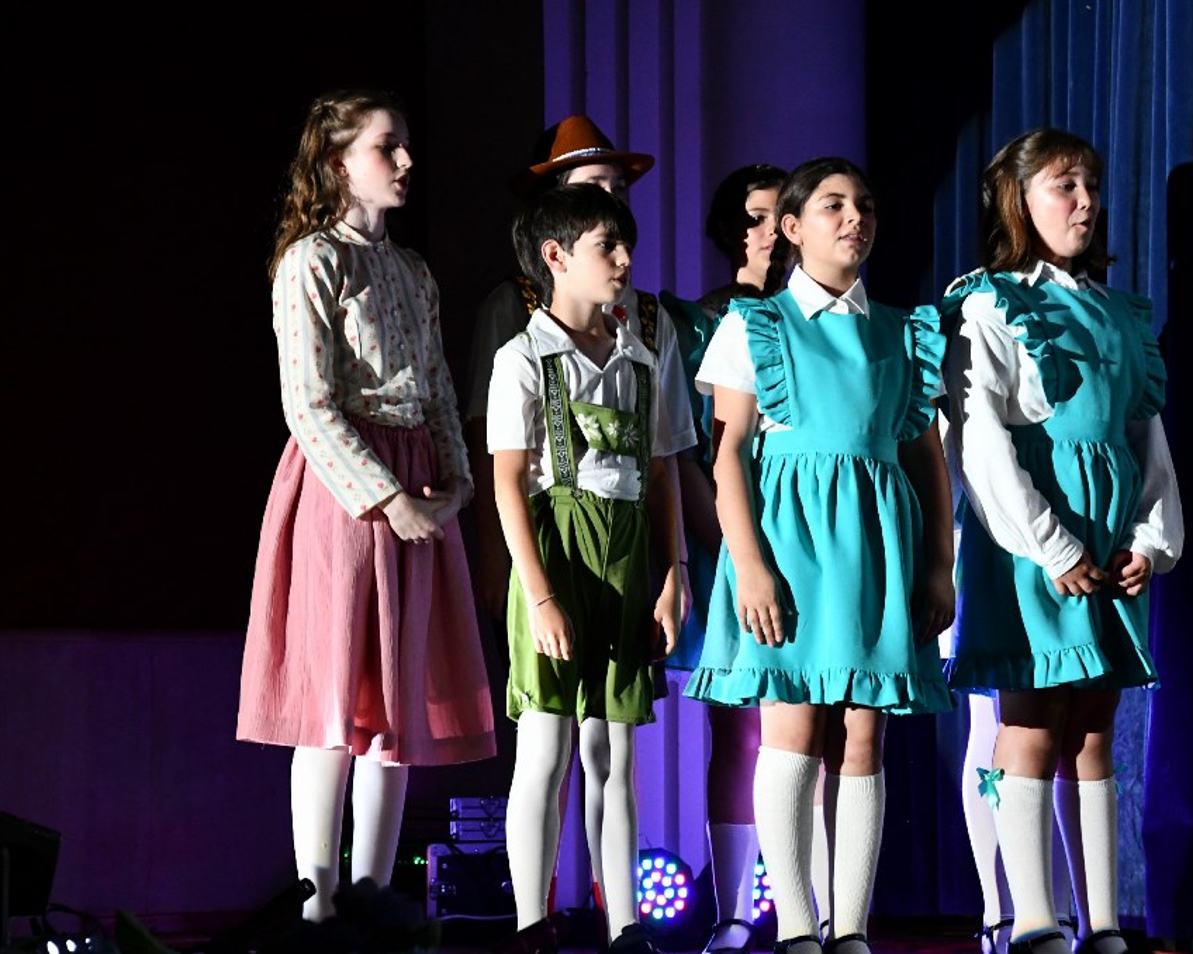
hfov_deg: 16.2
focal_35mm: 119
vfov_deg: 13.0
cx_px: 684
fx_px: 4201
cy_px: 476
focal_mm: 70
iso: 3200
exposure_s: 1/100
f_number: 5.3
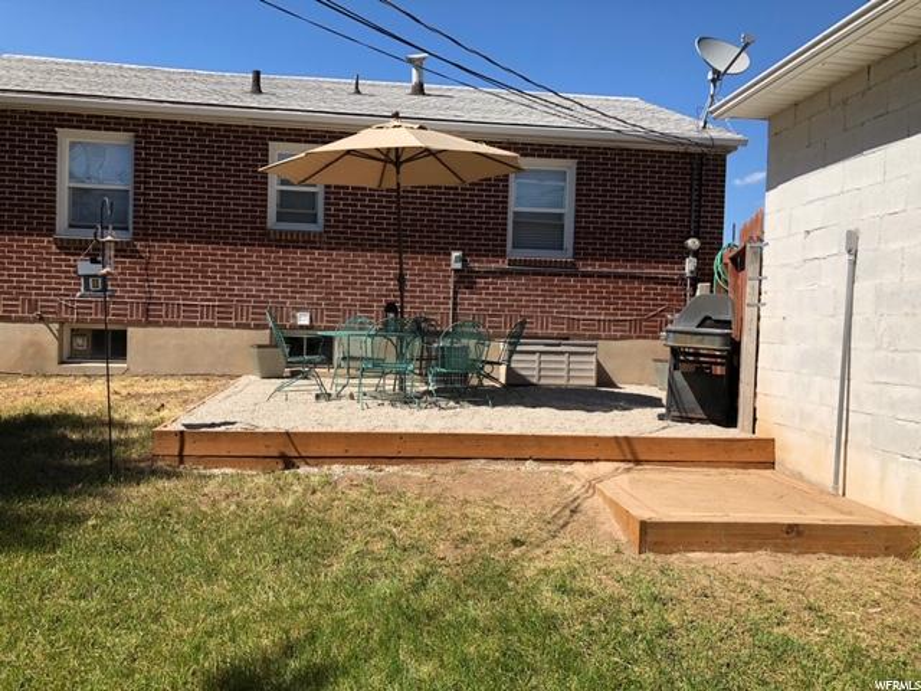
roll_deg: -3.4
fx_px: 745
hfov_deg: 63.4
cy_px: 346
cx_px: 460
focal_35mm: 28
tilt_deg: -0.6
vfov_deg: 49.7
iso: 20
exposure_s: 1/1715
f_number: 1.8
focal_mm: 3.99
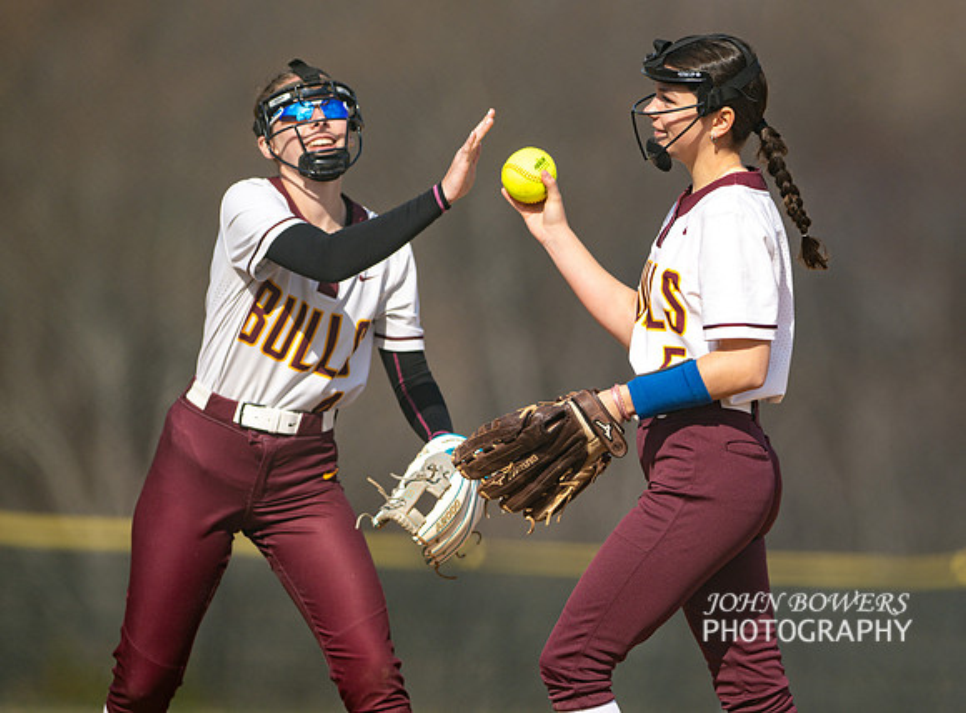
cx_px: 681
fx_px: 11454
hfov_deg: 4.8
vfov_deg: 3.6
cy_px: 353
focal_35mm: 413
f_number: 2.8
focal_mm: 300
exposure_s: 1/3200
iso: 100
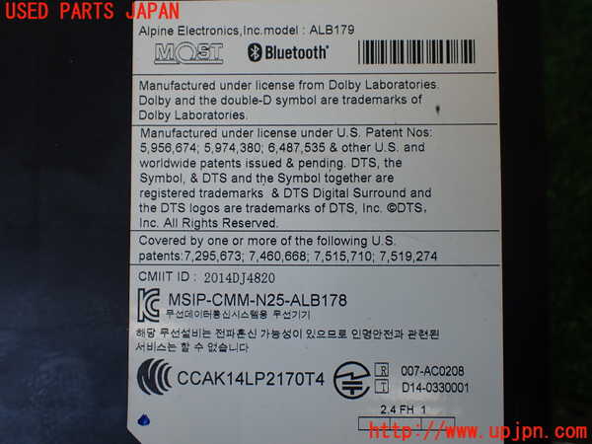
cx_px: 296
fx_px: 513
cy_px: 222
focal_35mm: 30
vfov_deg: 46.8
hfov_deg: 60.0
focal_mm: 5.4
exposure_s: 1/125
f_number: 2.3
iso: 100
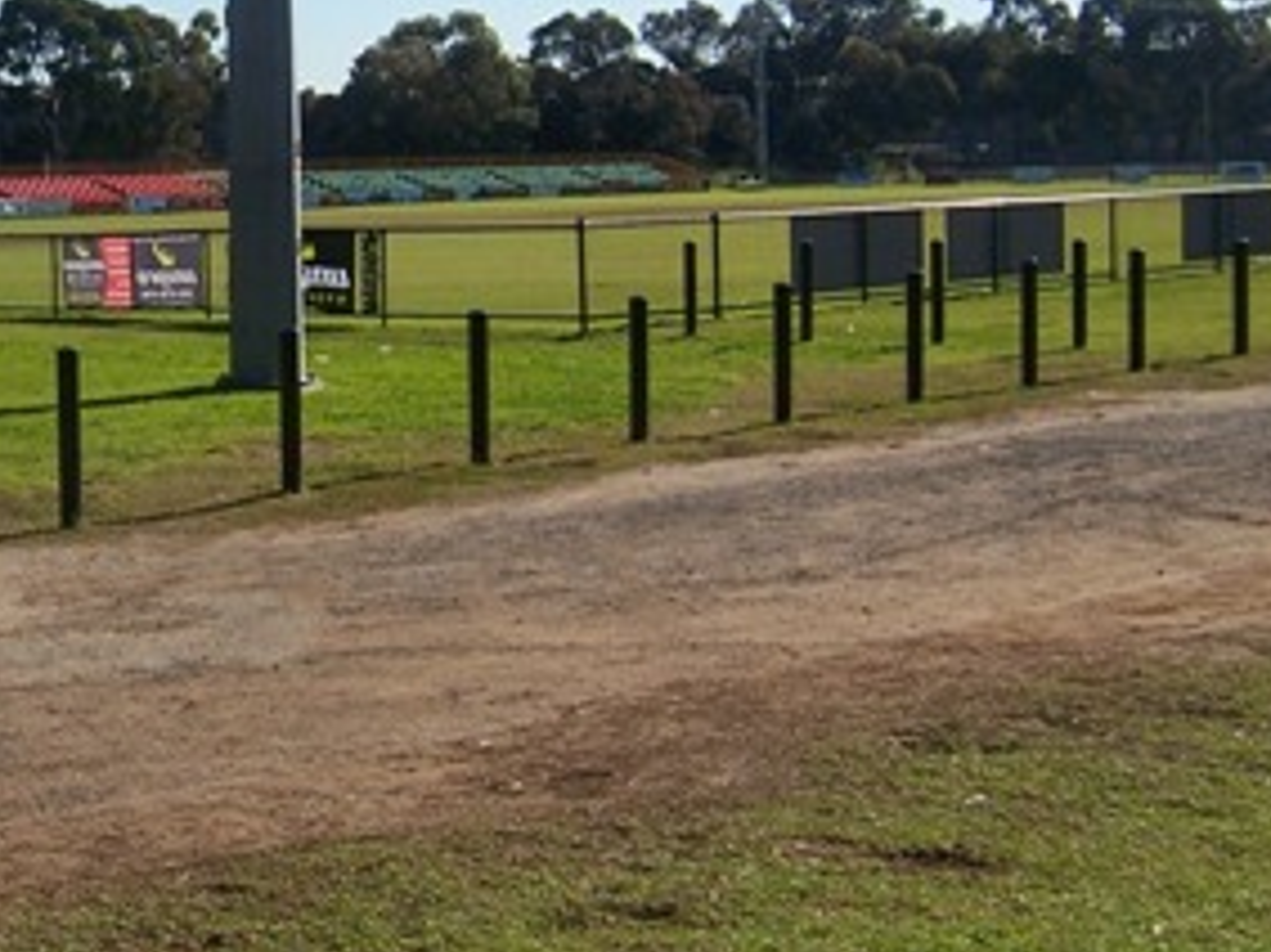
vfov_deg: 20.9
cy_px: 287
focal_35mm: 70
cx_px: -27
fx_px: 2569
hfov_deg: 26.2
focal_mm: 5.5
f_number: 4
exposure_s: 1/750
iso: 80
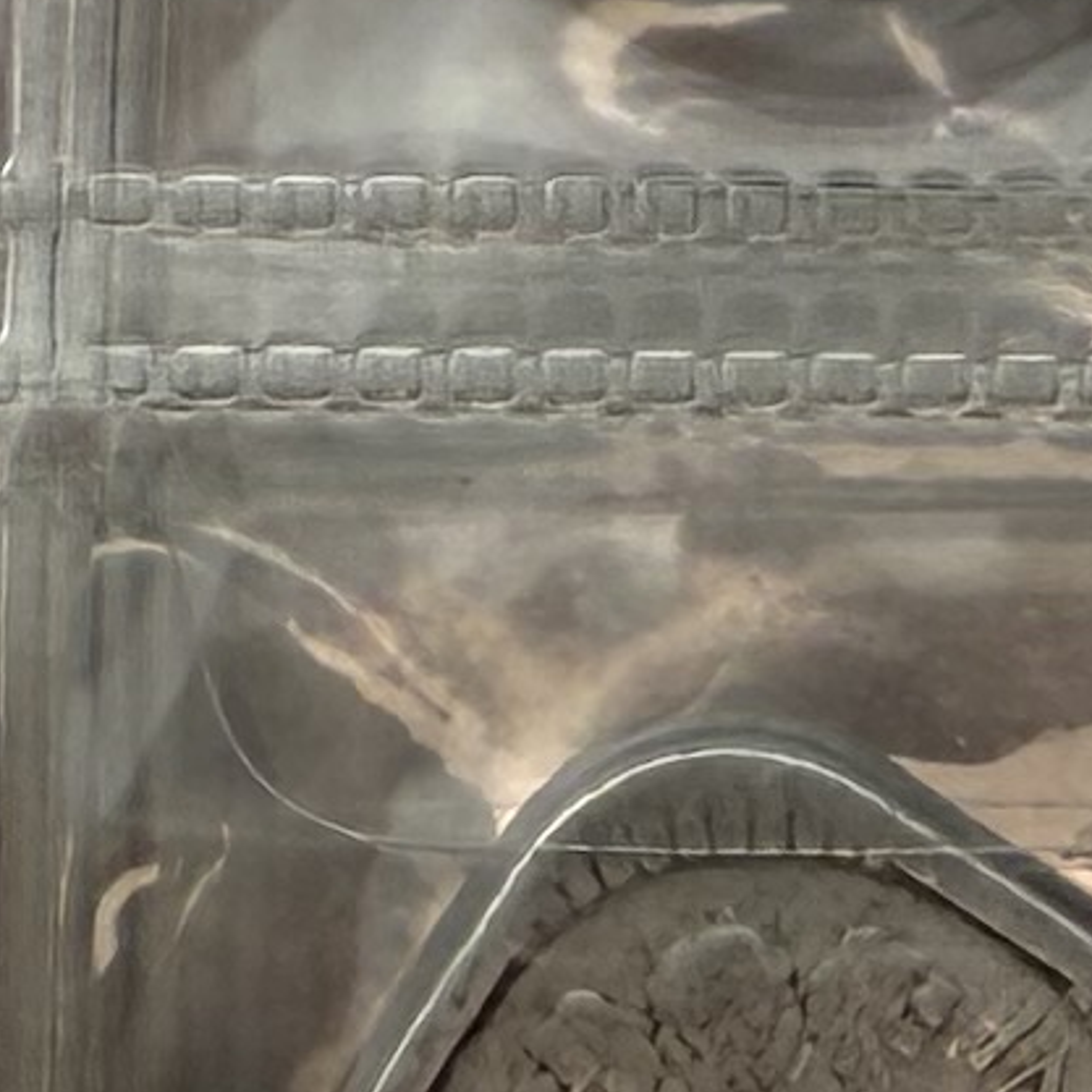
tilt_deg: -79.4
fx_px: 7317
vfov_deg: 8.2
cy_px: -982
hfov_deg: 8.4
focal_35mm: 205
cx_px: 1613
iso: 40
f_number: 2.2
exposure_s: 1/320
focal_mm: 2.22
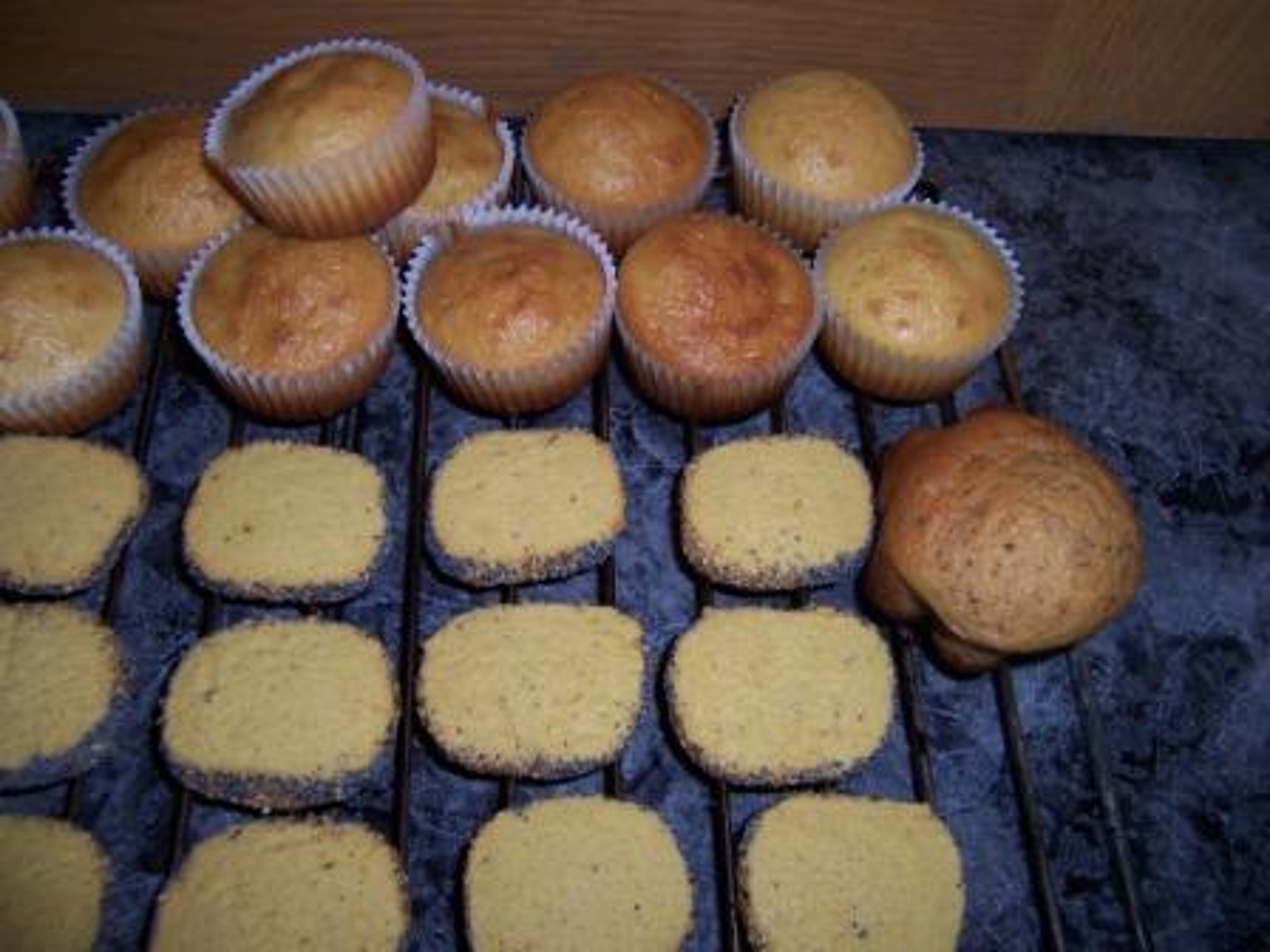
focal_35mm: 33
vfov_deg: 42.9
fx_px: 1211
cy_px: 476
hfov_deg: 55.4
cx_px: 635
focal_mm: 5.5
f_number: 2.8
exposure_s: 1/60
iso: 80
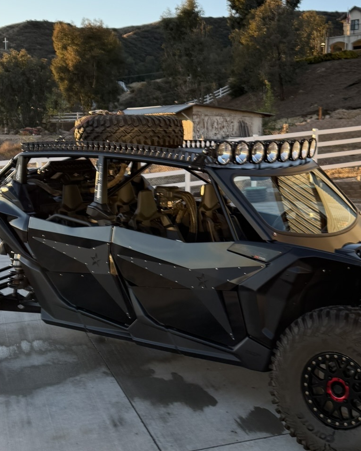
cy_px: 259
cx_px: 234
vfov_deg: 37.3
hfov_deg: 30.1
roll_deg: -1.0
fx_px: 668
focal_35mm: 50
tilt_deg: -10.2
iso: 100
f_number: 1.78
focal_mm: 6.76
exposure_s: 1/967
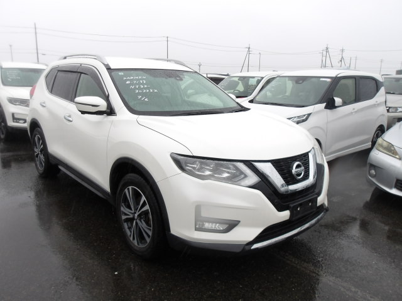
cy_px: 150
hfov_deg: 65.3
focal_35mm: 27
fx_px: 314
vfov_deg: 51.4
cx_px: 201
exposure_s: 1/190
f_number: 3
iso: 100
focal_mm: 4.9
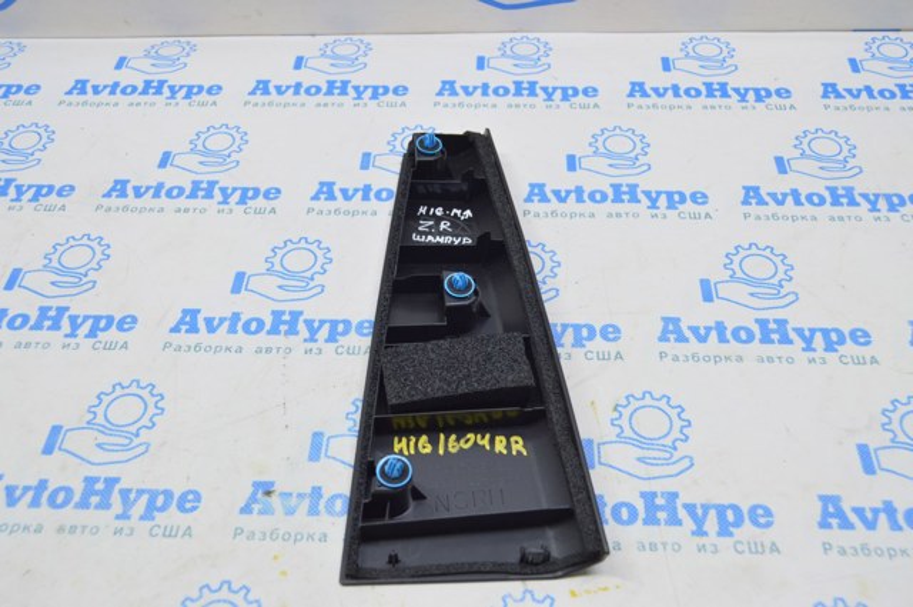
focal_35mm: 36
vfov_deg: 36.8
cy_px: 304
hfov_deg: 53.2
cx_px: 456
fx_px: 912
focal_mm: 24
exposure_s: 1/20
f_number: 5.6
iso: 400
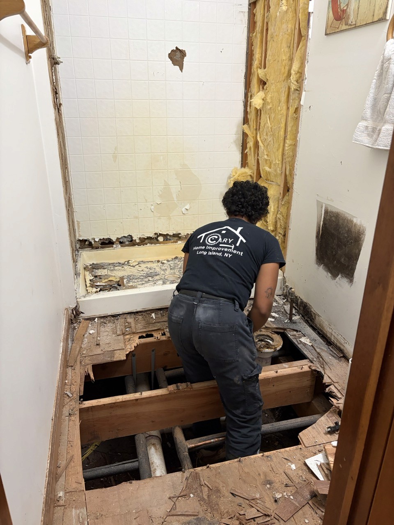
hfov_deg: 53.1
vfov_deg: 67.3
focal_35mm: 26
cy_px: 262
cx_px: 197
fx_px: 395
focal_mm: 5.96
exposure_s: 1/60
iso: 200
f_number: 1.6
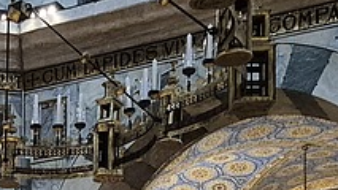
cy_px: 393
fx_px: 950
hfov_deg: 18.9
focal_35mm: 106
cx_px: -79
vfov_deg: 10.4
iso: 1600
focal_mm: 5.4
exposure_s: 1/50
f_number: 1.8
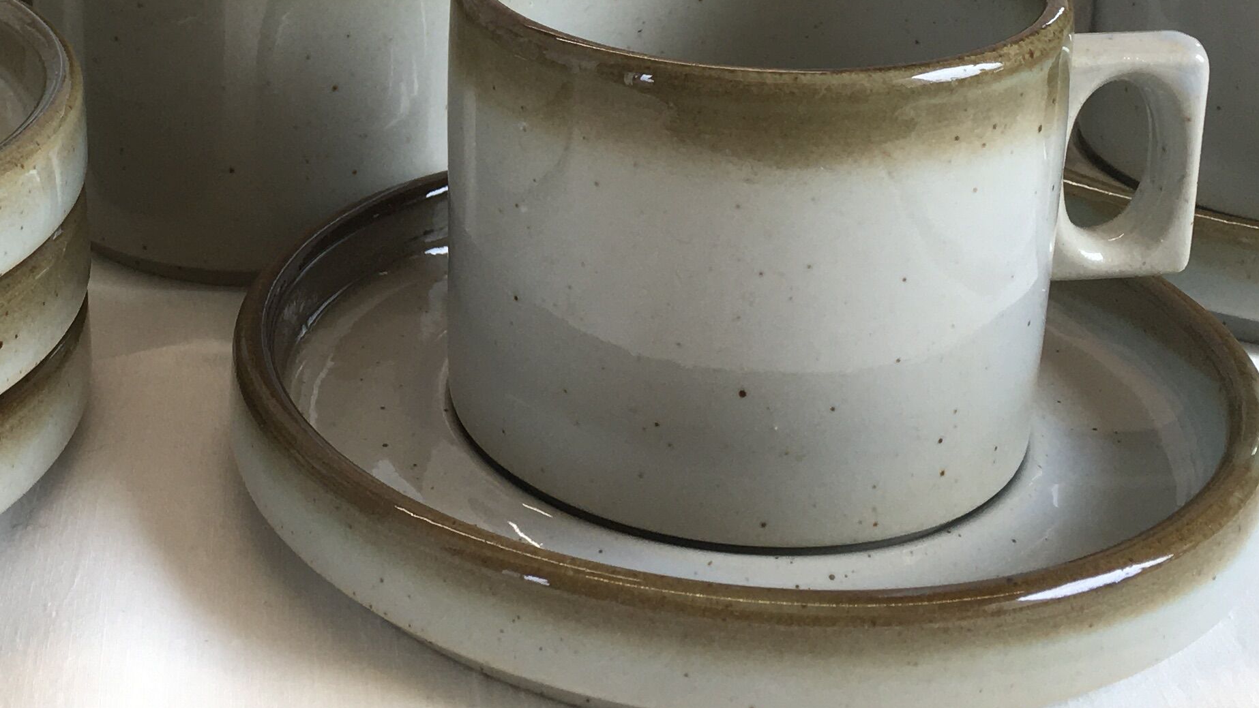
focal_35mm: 69
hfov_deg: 30.1
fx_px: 2304
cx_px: 316
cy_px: -31
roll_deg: -1.5
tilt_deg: -16.8
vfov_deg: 17.0
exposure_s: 1/100
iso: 40
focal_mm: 4.15
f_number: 2.2
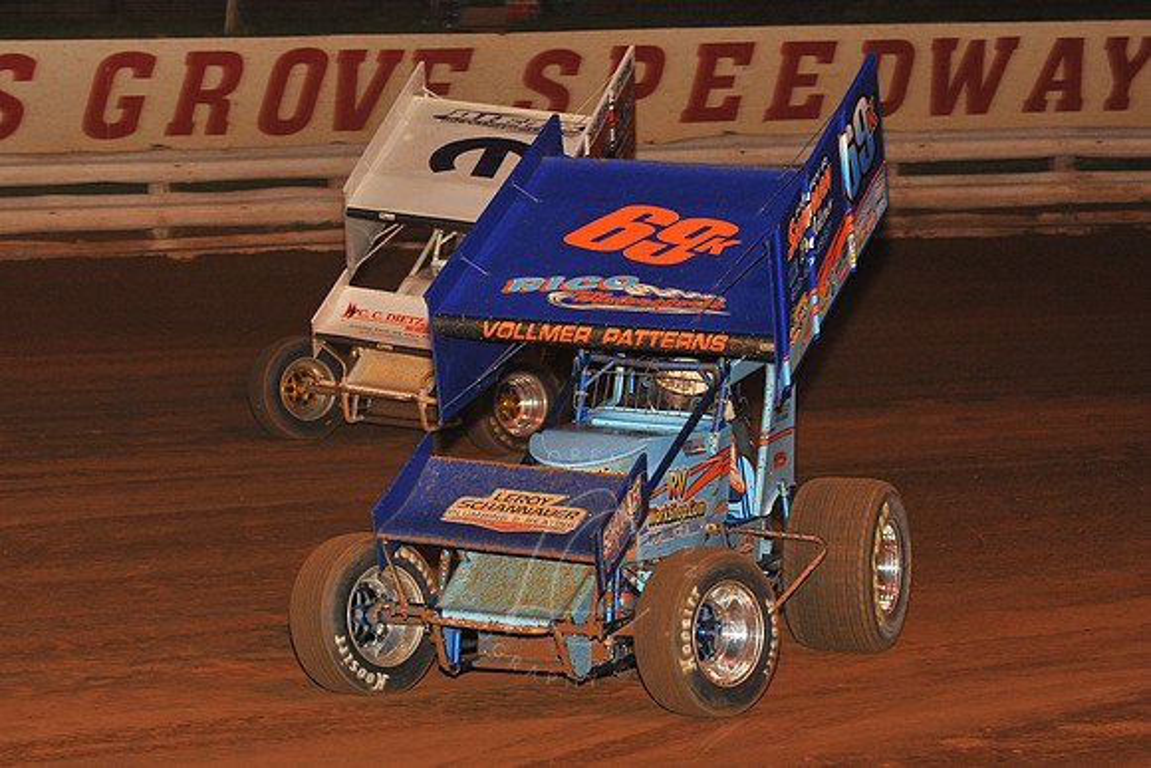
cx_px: 576
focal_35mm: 86
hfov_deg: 23.6
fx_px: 2750
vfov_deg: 15.9
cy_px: 384
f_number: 6.3
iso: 1000
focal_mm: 86
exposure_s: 1/320
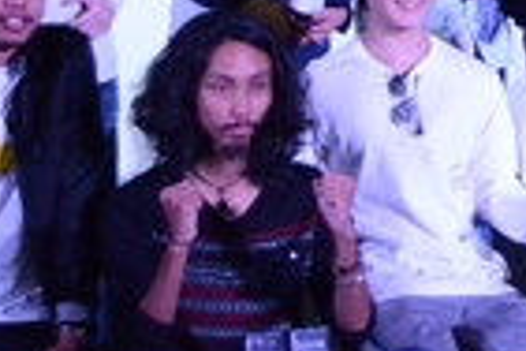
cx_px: 1041
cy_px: -67
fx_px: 2557
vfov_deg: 7.8
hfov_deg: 10.8
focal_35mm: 175
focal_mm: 22
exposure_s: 1/80
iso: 3200
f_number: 3.8
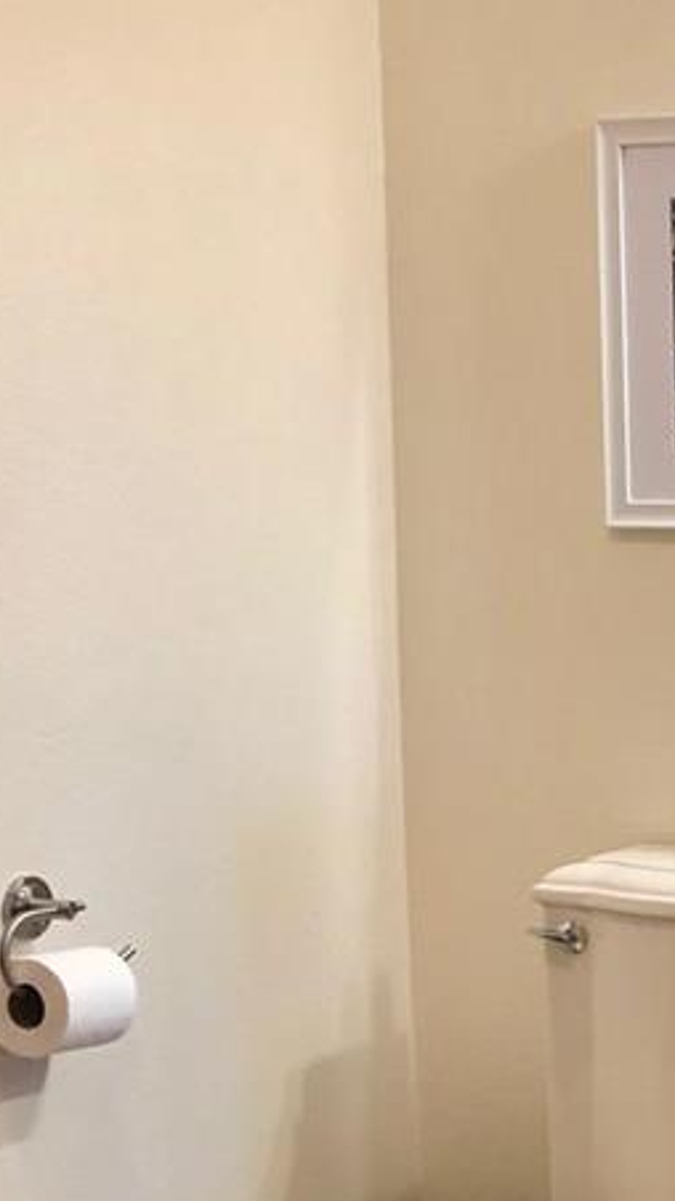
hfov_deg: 13.6
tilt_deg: -9.5
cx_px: 1135
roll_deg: -0.5
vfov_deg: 25.8
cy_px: 954
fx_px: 2579
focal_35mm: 81
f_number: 1.8
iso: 40
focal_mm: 4
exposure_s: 1/15
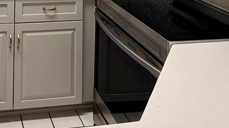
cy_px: -101
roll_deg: -1.0
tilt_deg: +1.8
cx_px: 16
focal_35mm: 46
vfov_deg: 19.5
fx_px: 279
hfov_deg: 40.7
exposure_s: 1/120
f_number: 2.2
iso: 200
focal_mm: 2.22
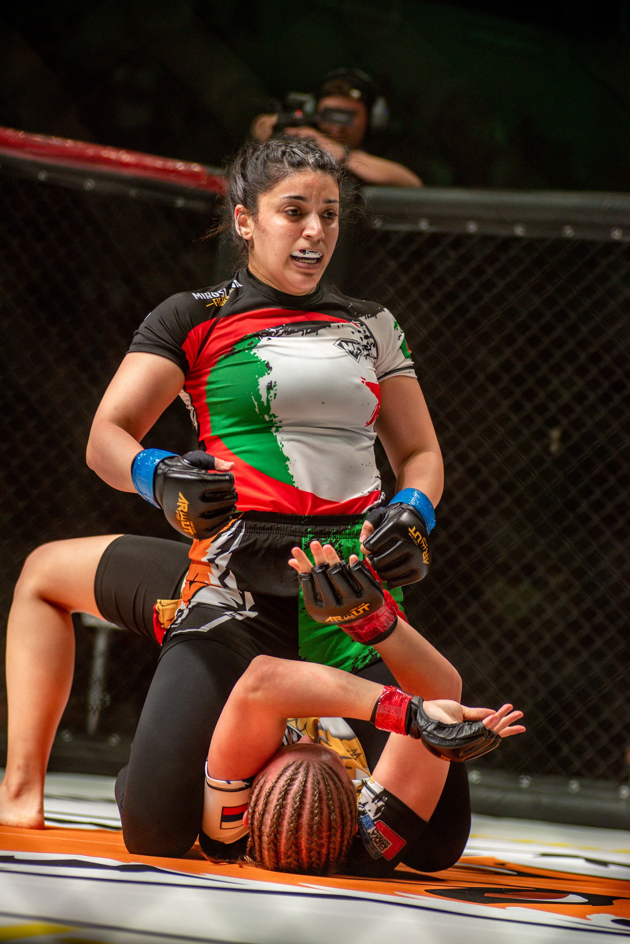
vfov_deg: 20.4
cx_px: 315
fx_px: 2623
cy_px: 472
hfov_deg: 13.7
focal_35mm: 100
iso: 2000
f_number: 4
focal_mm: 100
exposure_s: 1/1250
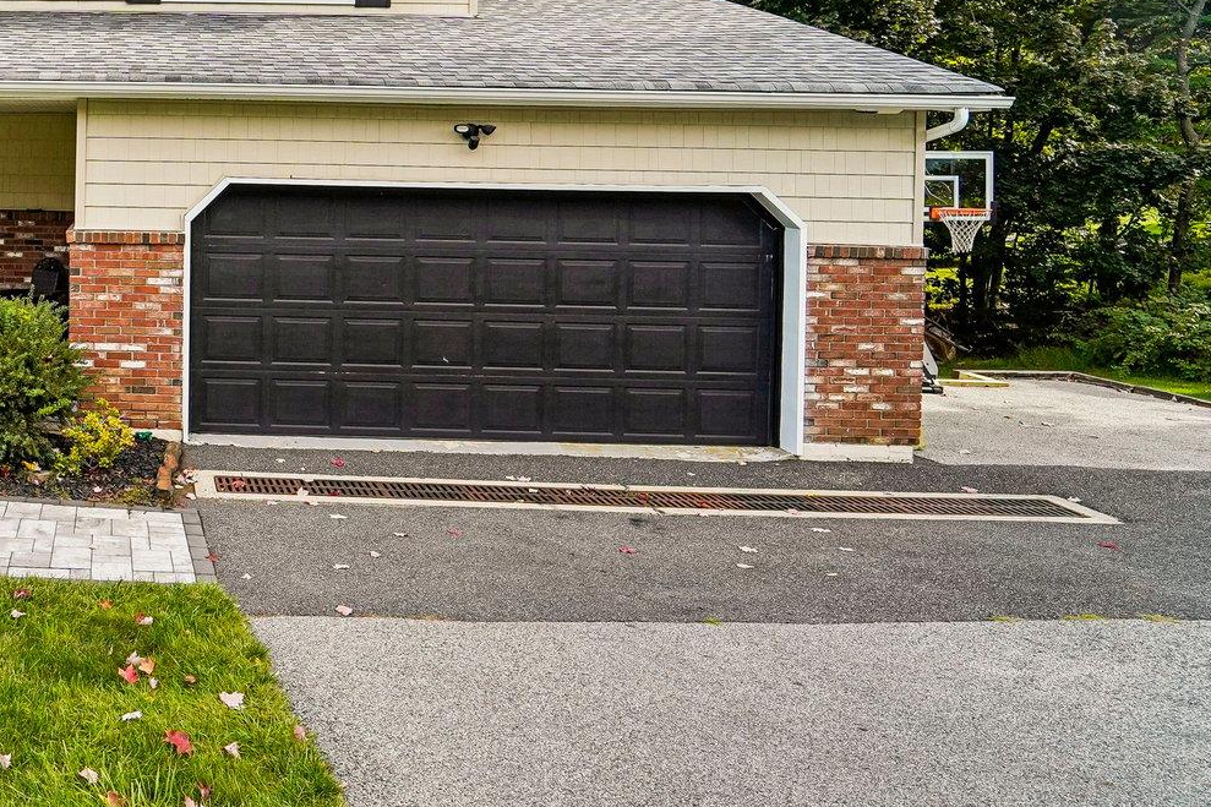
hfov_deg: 54.1
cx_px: 86
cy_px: 172
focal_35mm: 29
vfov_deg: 43.1
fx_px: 975
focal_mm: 14
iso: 400
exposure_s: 1/320
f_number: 8
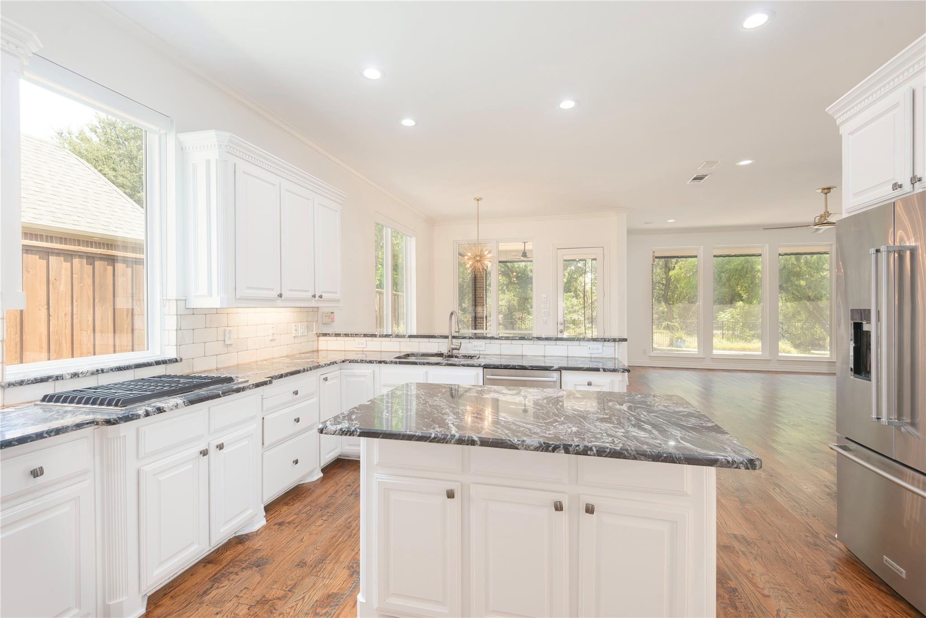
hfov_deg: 96.7
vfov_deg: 73.8
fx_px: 412
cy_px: 309
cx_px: 463
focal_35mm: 16
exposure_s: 1/4
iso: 100
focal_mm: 16
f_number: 7.1
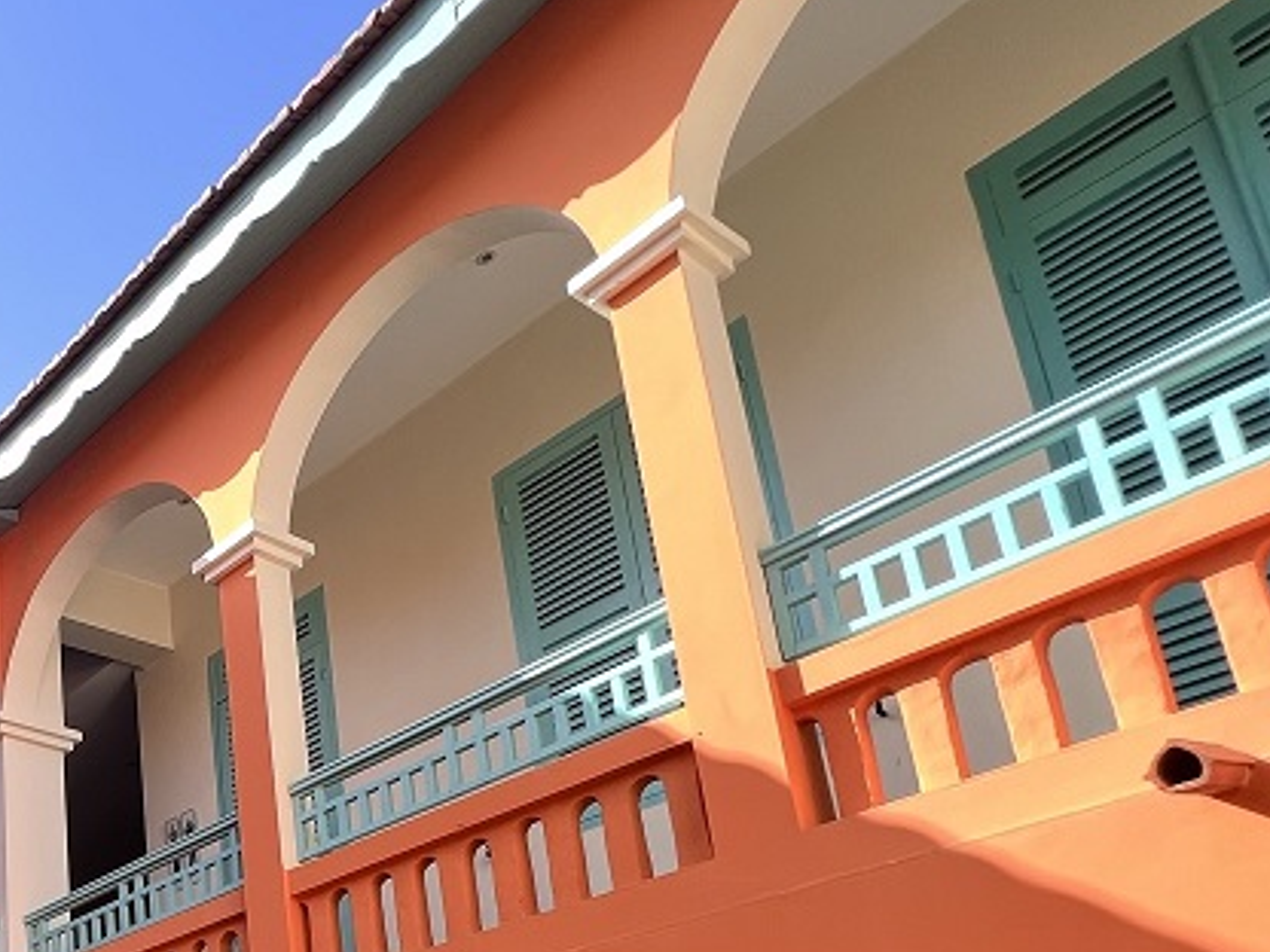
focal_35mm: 32
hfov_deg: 41.9
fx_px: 1174
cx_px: -192
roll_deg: -0.6
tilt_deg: +14.7
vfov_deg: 37.4
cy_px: 1034
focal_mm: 1.57
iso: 32
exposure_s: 1/219
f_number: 1.8
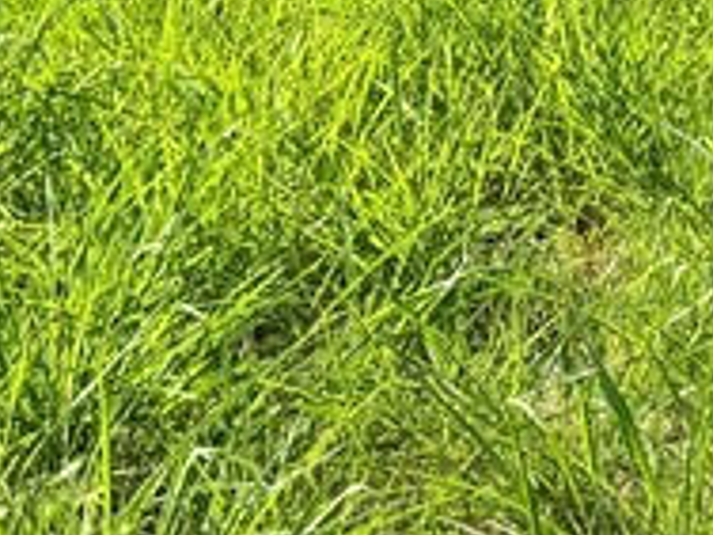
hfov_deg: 14.3
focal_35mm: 131
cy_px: -304
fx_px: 2698
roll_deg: +1.4
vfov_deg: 10.8
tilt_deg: -6.5
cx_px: 982
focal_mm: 6.76
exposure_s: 1/1560
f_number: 1.78
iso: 80
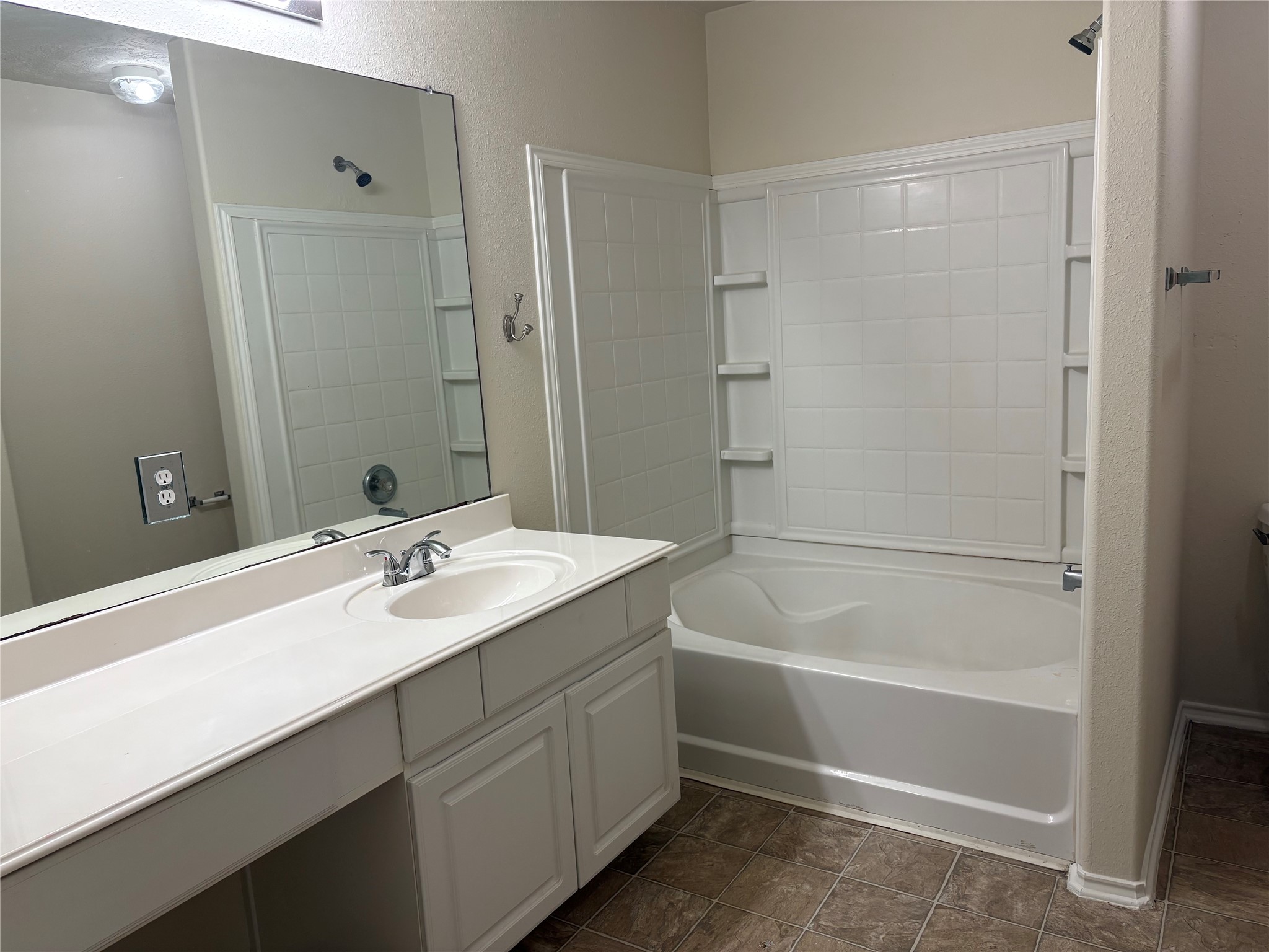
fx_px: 953
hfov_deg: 67.3
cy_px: 476
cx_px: 634
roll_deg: +3.3
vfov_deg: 53.1
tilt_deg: -9.9
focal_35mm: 26
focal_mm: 5.96
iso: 100
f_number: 1.6
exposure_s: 1/120
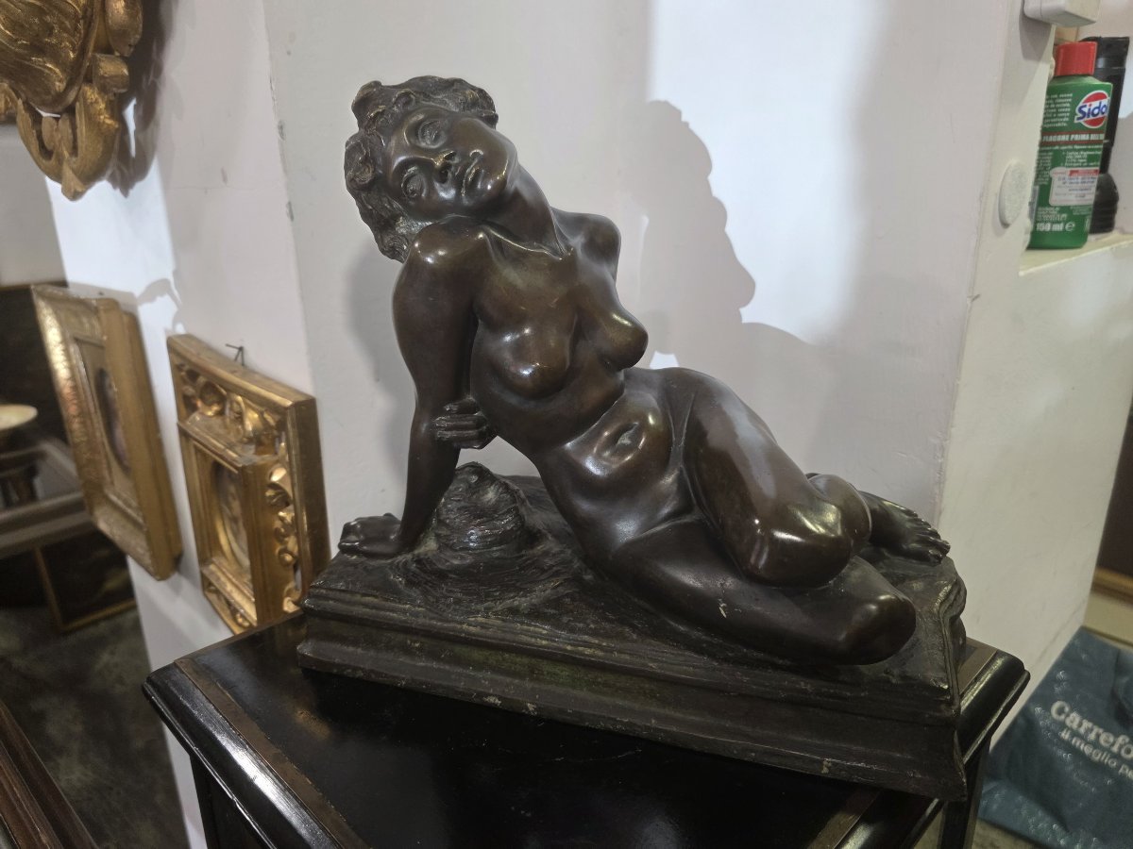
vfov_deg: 58.9
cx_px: 566
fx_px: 753
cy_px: 424
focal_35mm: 23
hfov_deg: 73.9
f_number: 1.7
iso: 200
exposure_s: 1/100
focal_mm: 6.3
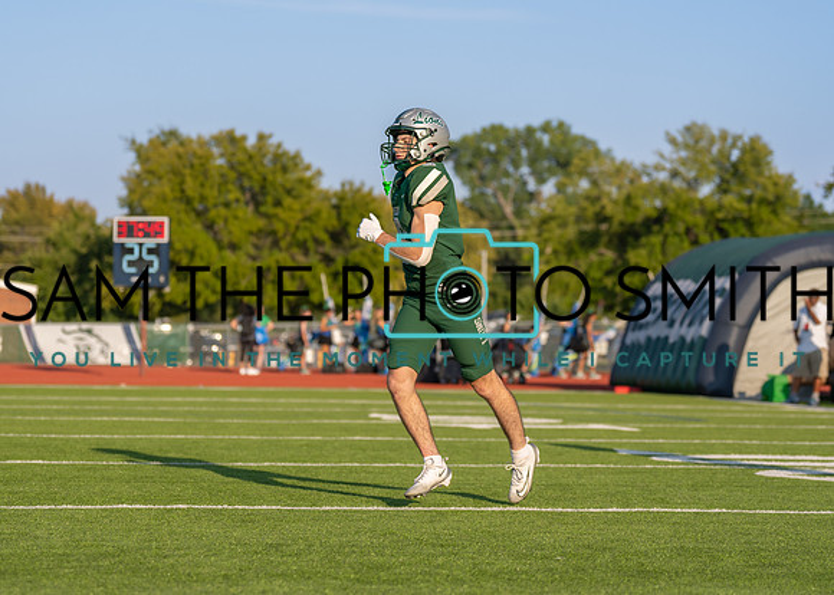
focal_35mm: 113
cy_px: 312
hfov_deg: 17.7
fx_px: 2672
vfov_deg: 12.7
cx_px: 389
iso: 100
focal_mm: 85
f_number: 2.8
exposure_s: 1/1600
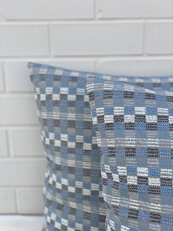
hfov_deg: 28.0
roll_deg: +0.1
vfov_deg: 36.8
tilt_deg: -15.9
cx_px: 86
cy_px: 116
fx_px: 347
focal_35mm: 52
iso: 20
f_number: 2
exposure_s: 1/856
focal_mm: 6
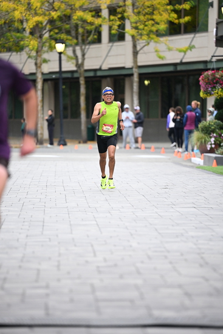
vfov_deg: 10.8
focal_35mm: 190
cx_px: 112
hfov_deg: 7.2
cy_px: 167
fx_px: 1764
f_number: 2.8
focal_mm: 190
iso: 1250
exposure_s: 1/1600
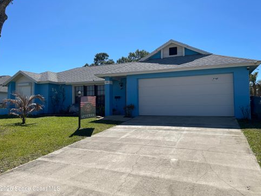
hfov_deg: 65.3
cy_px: 96
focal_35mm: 27
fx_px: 204
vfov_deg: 51.4
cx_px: 131
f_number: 1.6
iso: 32
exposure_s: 1/5291
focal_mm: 4.2
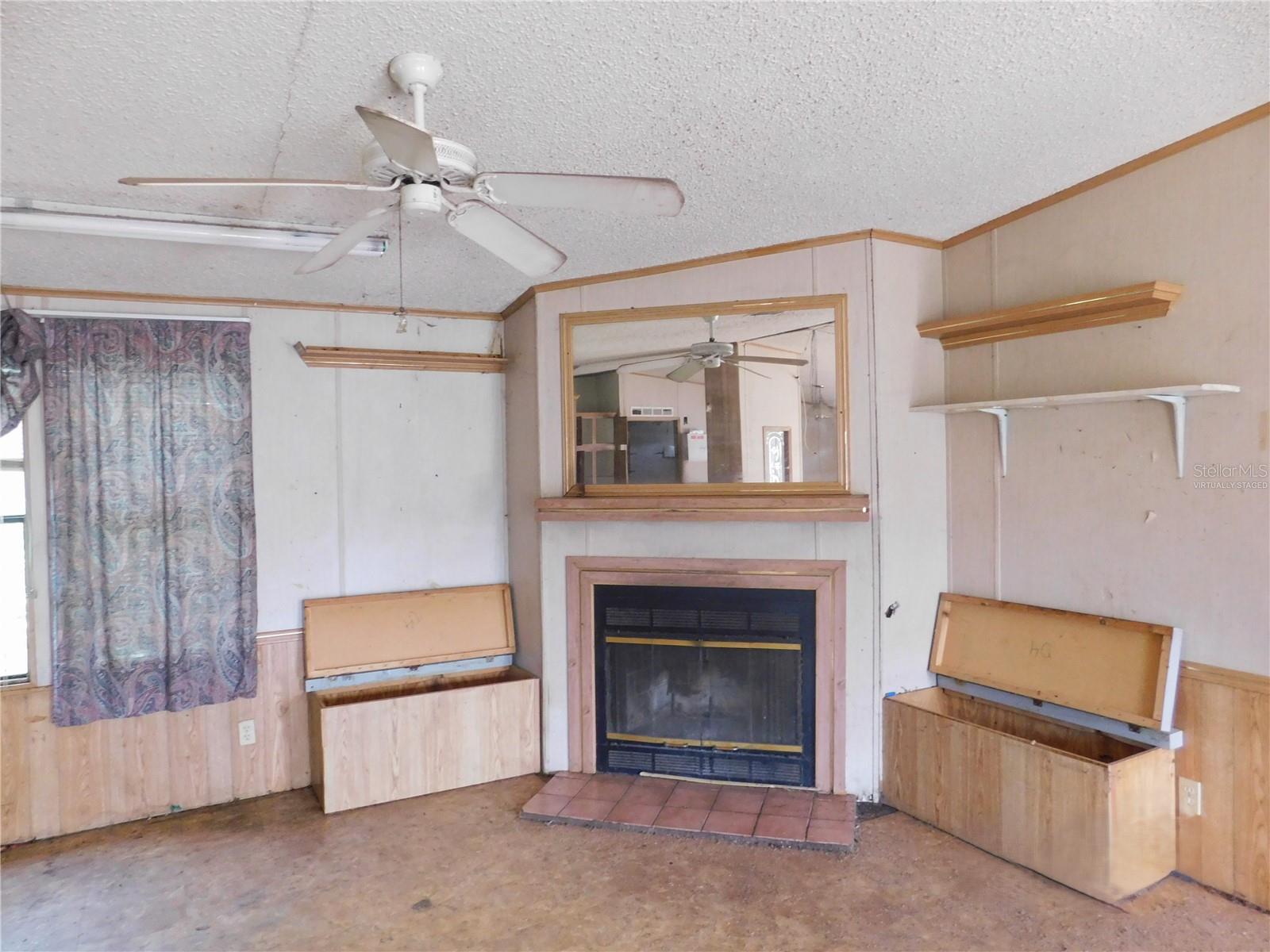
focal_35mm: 23
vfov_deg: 58.9
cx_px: 635
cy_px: 476
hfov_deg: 73.9
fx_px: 844
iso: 280
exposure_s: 1/30
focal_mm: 4
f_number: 3
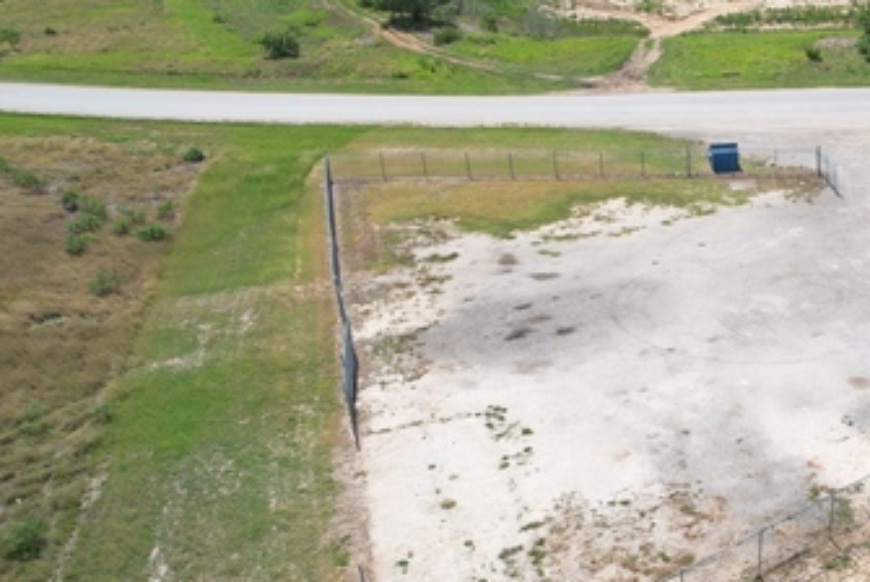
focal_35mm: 42
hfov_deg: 43.0
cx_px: 758
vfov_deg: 31.8
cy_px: 378
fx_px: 1016
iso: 100
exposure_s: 1/1500
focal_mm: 8.38
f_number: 2.8
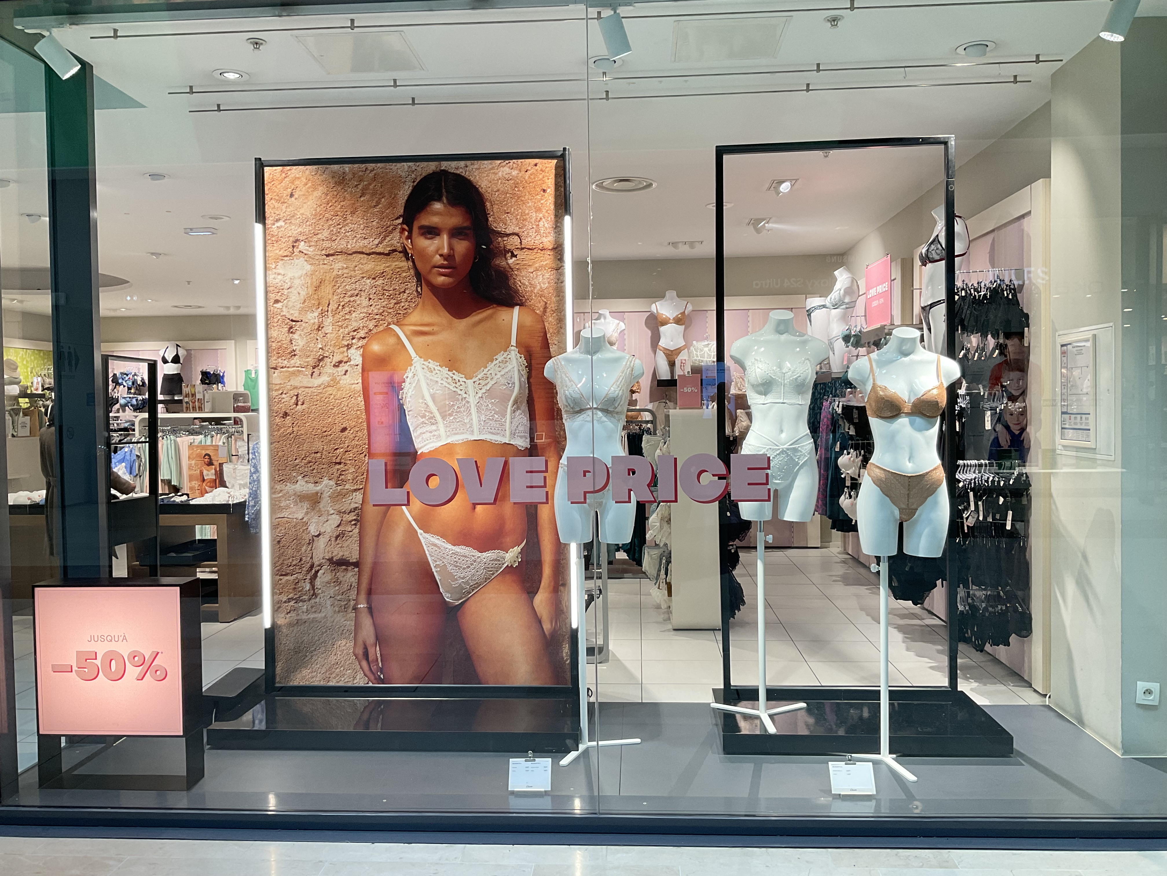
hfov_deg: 61.7
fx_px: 978
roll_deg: +0.4
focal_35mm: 29
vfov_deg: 48.2
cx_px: 584
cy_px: 438
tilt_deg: -1.4
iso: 50
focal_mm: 3
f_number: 1.8
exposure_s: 1/100
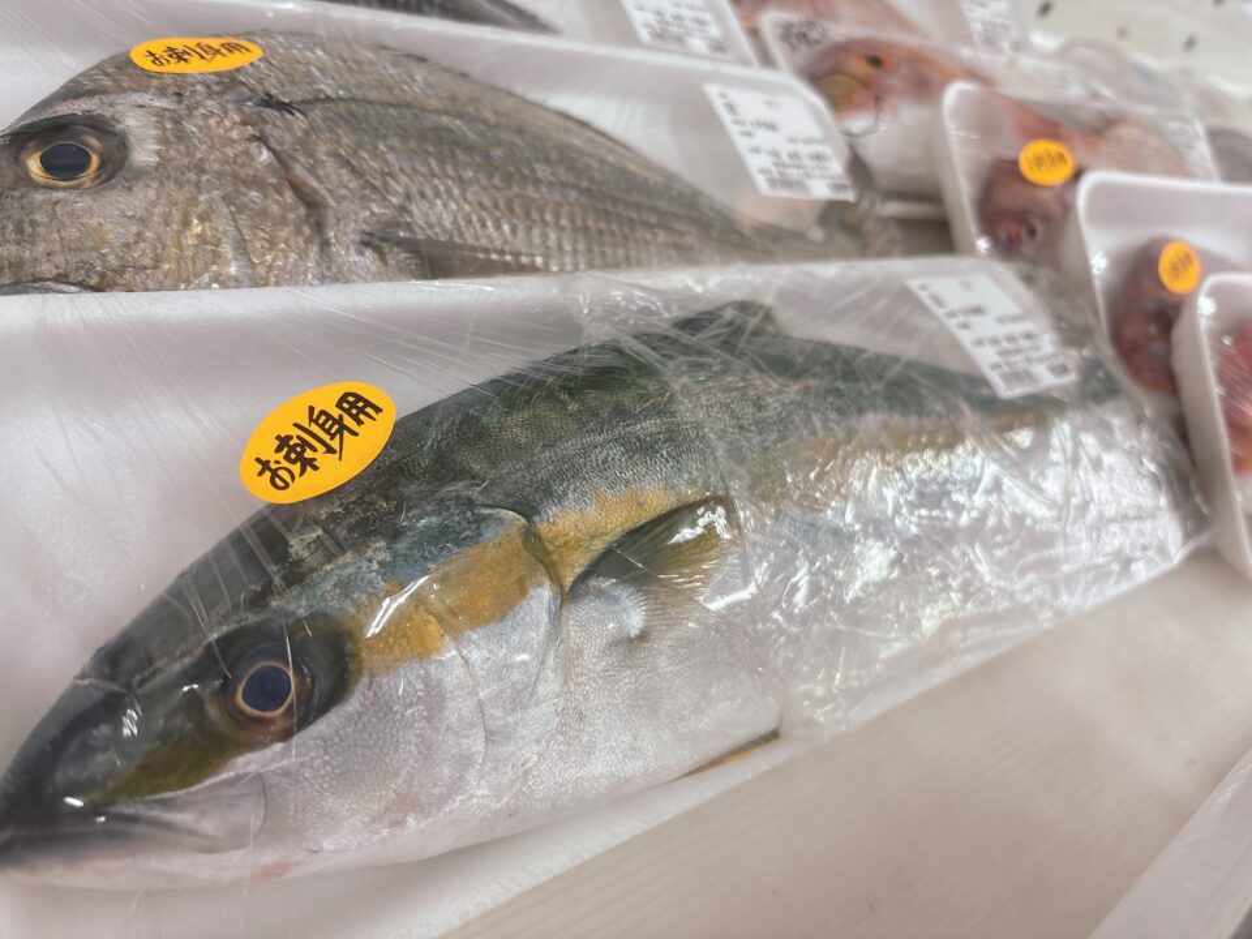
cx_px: 626
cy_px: 470
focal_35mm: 26
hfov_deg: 67.3
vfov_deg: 53.1
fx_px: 940
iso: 125
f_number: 1.6
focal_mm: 5.96
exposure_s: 1/120
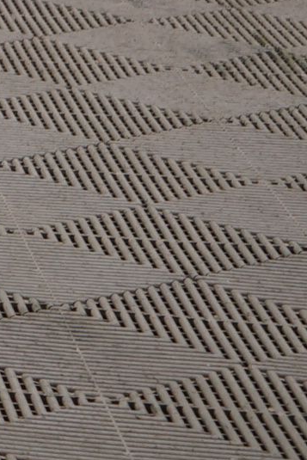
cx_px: -1344
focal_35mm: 272
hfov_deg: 4.3
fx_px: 3477
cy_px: -639
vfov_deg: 7.1
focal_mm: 37
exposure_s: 1/20
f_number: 5.6
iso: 250
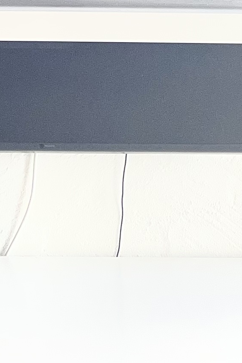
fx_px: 1291
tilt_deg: -2.2
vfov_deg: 15.7
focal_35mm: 128
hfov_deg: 10.5
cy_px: -12
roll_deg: -0.2
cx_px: -73
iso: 100
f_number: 1.5
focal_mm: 5.7
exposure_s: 1/121
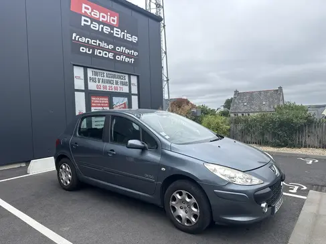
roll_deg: +1.7
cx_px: 163
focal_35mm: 24
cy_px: 122
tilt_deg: -1.6
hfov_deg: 71.6
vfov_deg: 56.8
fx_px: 226
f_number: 1.78
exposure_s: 1/2232
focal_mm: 6.76
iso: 80
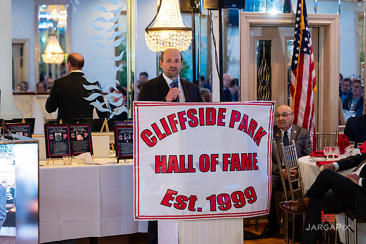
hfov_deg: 21.2
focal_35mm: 96
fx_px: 979
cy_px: 122
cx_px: 183
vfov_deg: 14.2
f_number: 3.2
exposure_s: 1/125
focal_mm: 94
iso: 1250
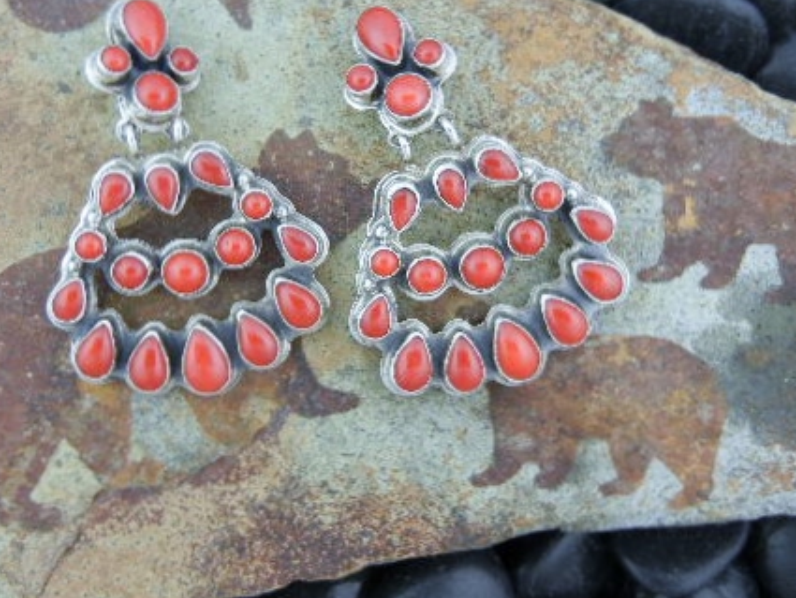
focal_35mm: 51
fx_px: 1173
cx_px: 395
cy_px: 223
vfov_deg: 28.5
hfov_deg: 37.5
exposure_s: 1/6.1
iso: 200
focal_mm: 6.2
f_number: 3.6
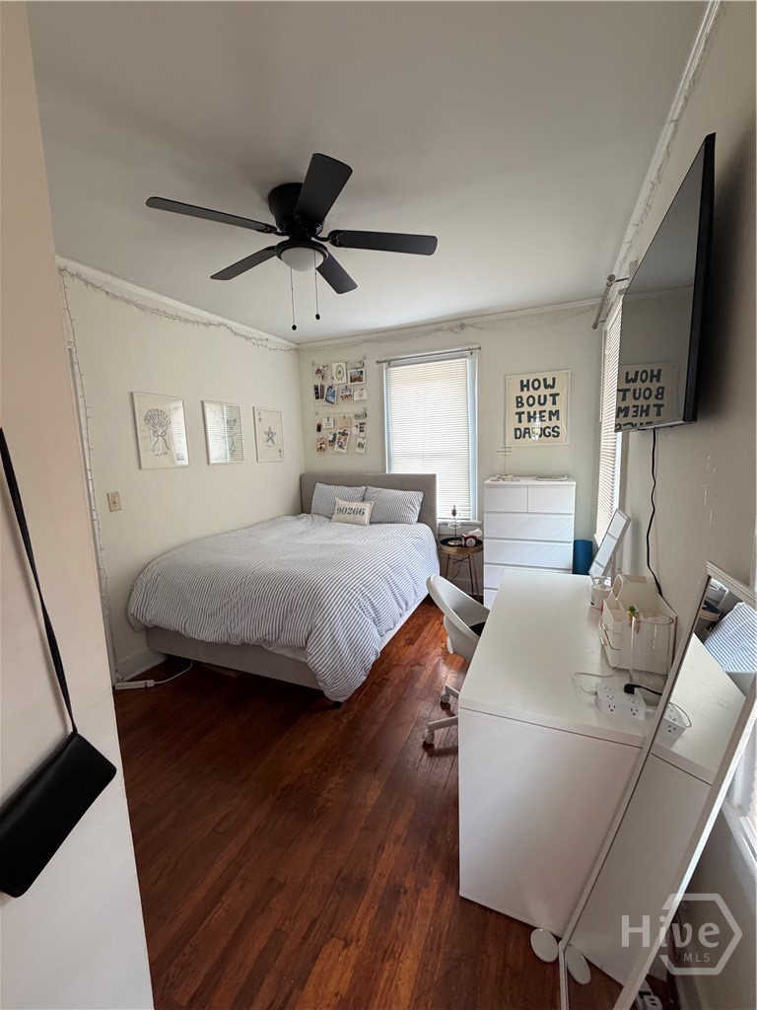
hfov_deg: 85.7
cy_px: 505
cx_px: 378
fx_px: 408
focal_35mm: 14
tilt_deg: -6.3
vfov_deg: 102.1
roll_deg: +2.6
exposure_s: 1/60
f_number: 2.2
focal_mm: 2.22
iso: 320
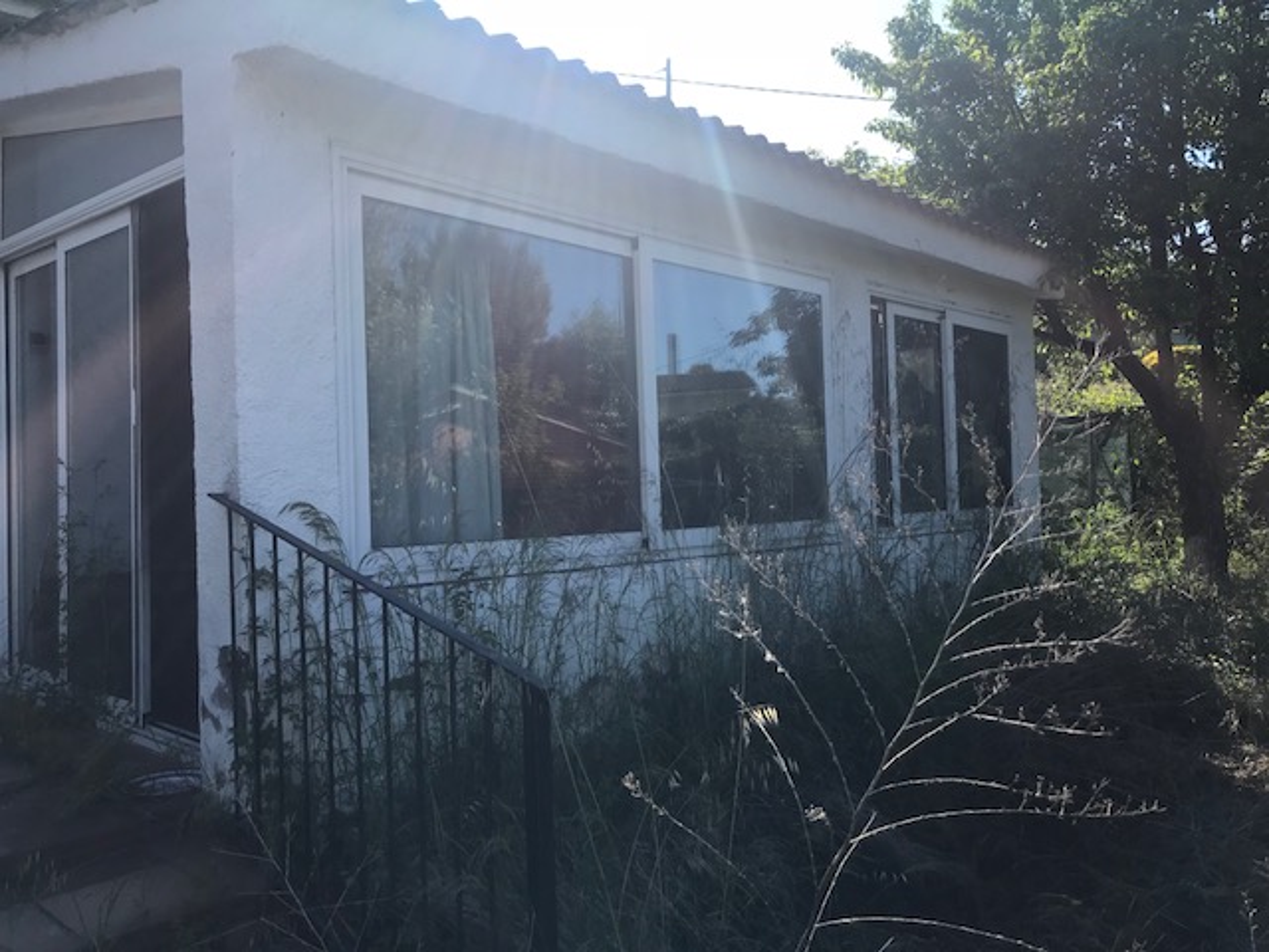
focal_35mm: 28
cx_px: 634
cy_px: 476
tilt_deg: +2.2
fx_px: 1026
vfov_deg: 49.7
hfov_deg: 63.4
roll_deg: +0.8
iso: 20
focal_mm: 3.99
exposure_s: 1/1408
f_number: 1.8
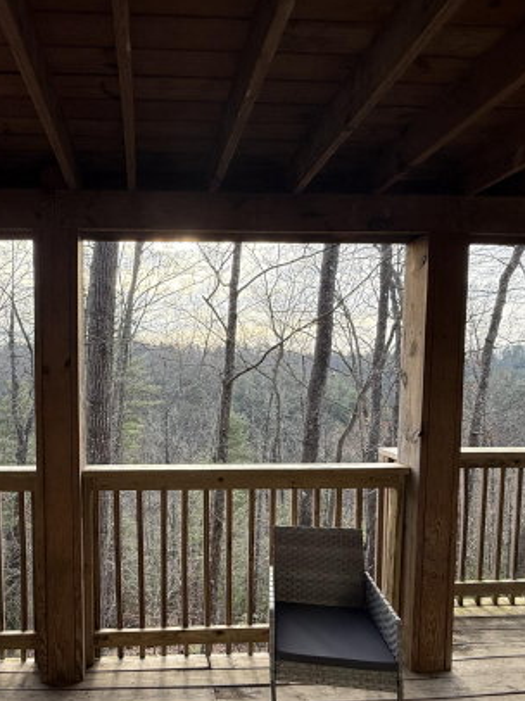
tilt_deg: -3.4
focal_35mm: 23
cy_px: 411
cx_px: 168
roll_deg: +0.6
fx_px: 466
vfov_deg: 73.4
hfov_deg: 57.3
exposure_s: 1/344
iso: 64
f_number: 2.2
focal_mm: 2.22
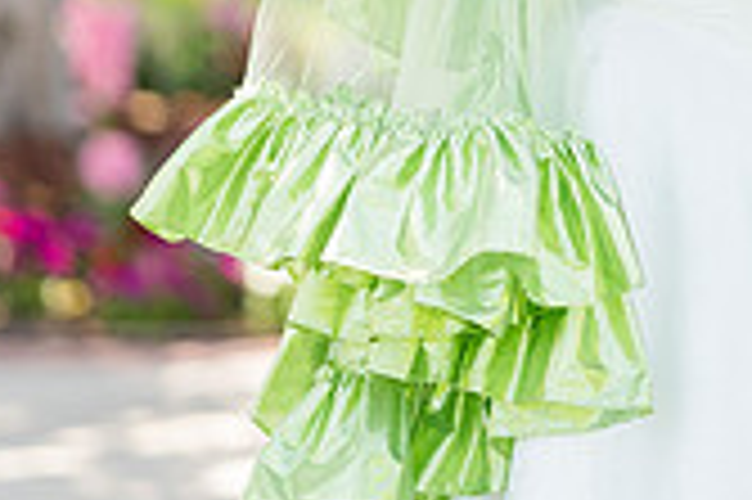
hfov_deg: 6.6
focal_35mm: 310
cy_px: -291
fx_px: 6469
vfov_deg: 4.4
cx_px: 926
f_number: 1.4
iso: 100
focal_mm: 85
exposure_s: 1/1000
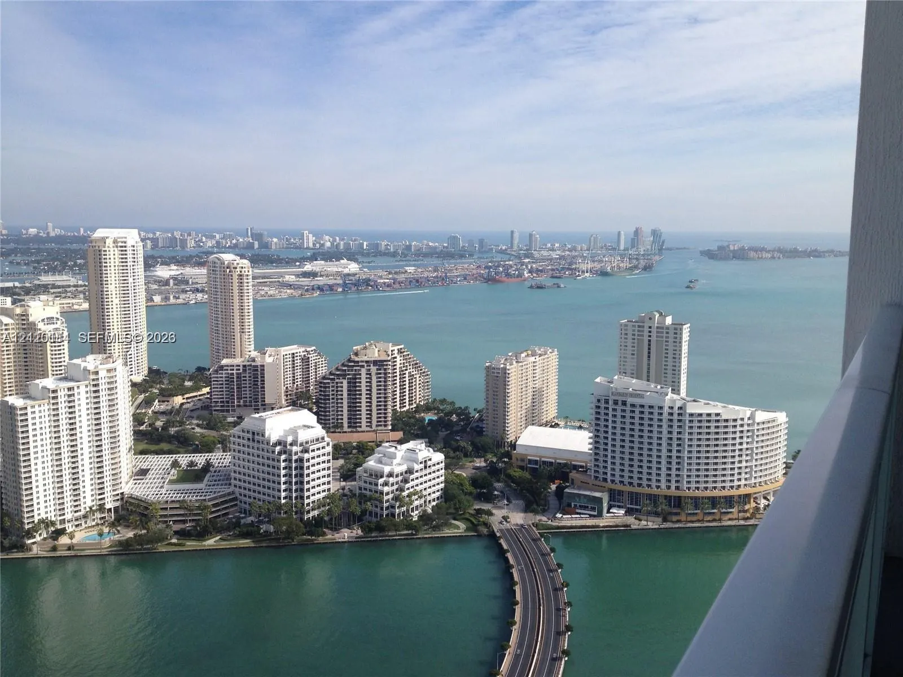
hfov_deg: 52.6
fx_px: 913
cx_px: 452
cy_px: 338
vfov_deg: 40.7
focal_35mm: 35
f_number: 2.4
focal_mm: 4.28
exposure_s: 1/2208
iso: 50
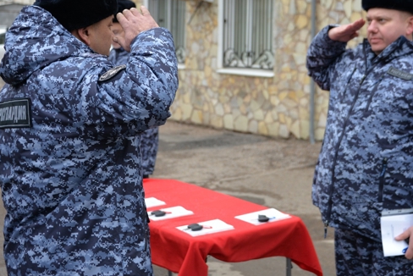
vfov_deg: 19.7
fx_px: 792
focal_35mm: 69
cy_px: 86
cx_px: 262
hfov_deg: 29.1
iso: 720
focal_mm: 45
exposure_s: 1/60
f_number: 4.2
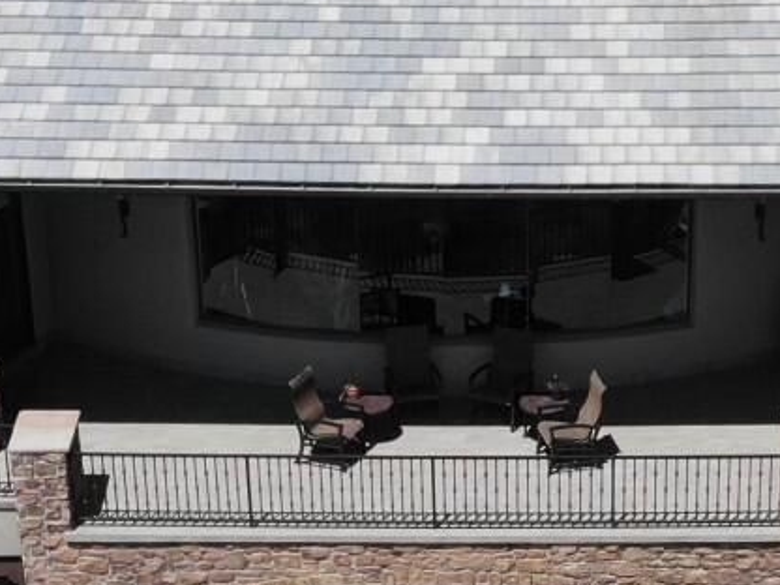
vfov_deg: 12.4
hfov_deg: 16.7
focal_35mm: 117
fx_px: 2636
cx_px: 600
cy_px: 643
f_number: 2.8
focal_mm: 4.5
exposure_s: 1/1205
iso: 100
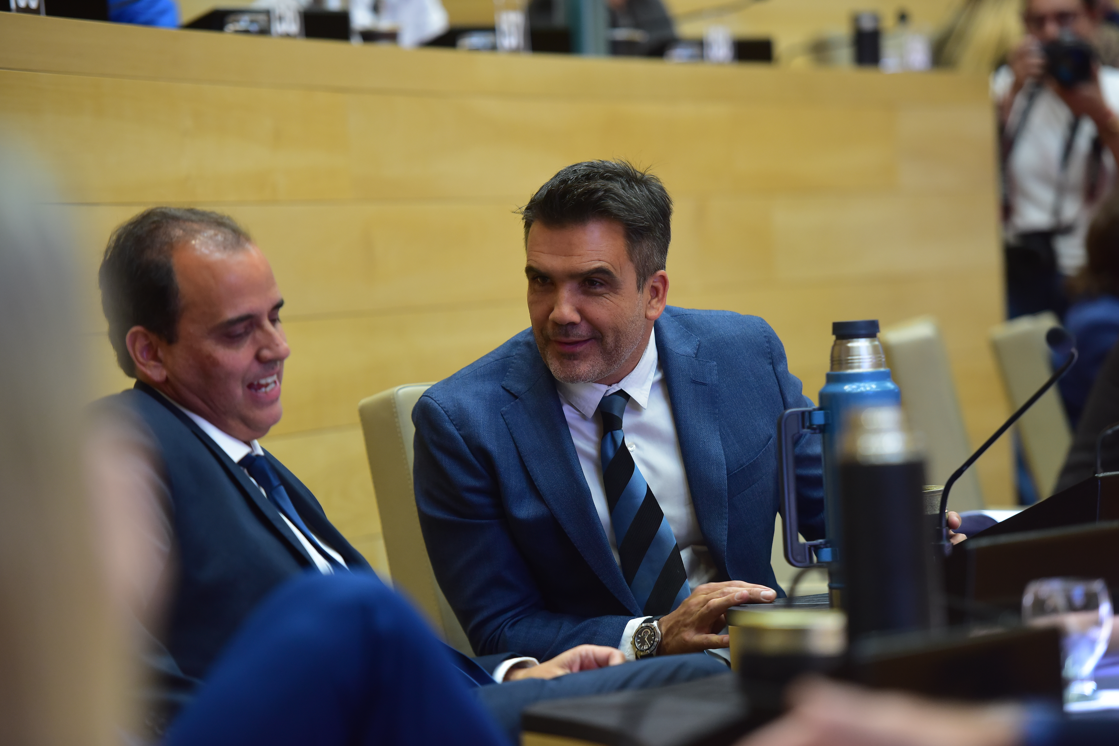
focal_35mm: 156
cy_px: 374
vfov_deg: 8.8
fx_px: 4848
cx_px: 559
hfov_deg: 13.2
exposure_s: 1/80
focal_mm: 155
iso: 1600
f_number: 2.8
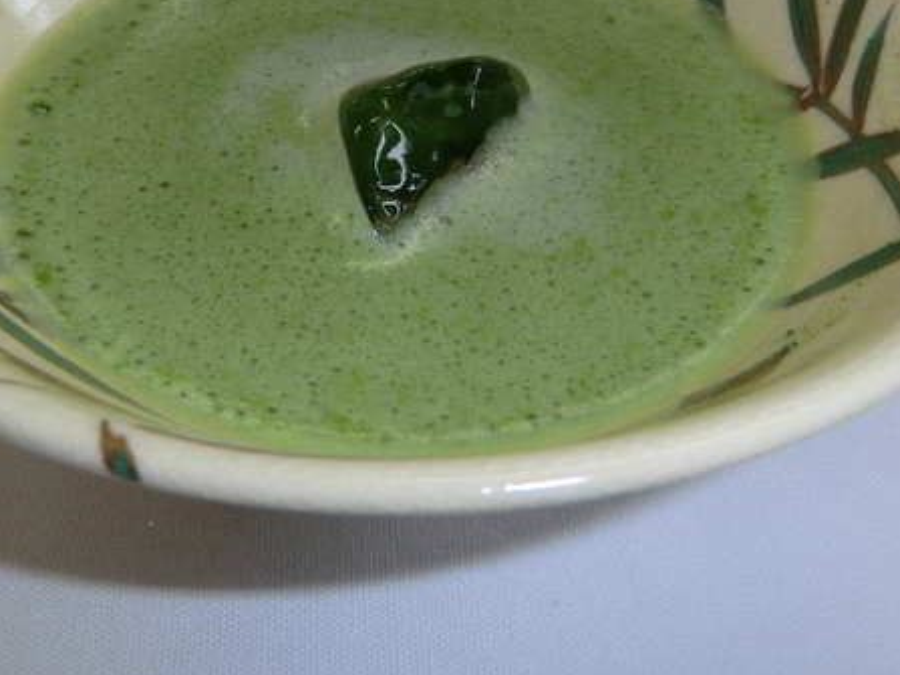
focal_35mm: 43
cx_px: 385
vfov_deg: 33.0
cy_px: 173
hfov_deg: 43.7
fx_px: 1118
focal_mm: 4.3
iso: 80
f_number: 3.2
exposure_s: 1/60
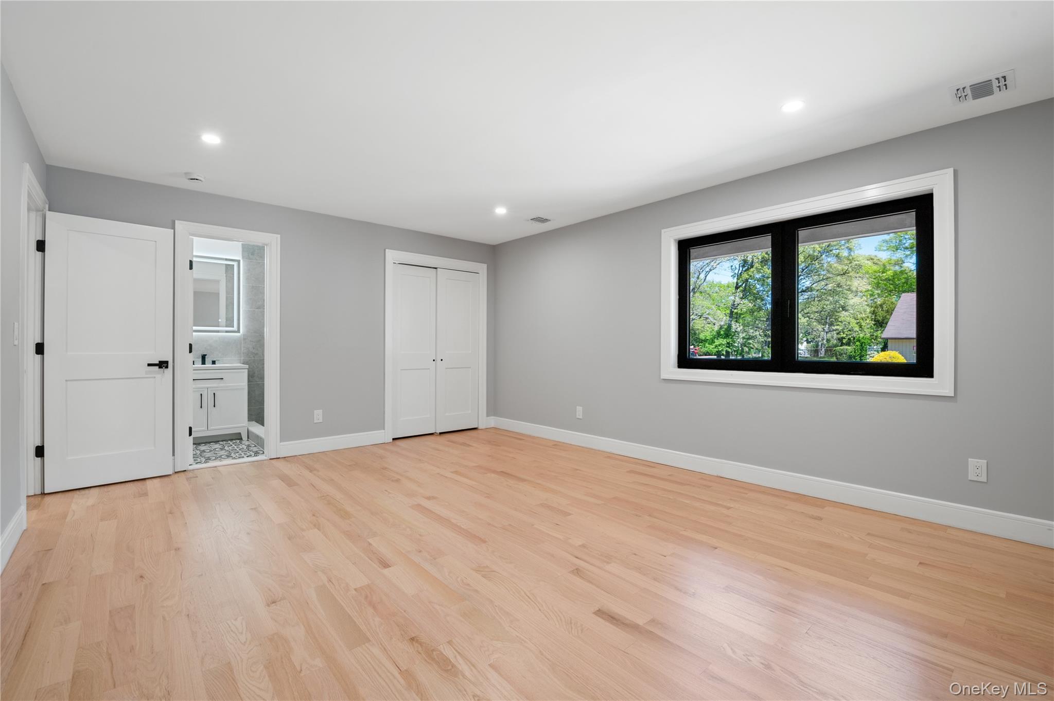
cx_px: 527
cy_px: 350
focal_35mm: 15
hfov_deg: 100.4
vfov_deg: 77.2
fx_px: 439
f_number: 8
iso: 500
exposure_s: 1/13
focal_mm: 15
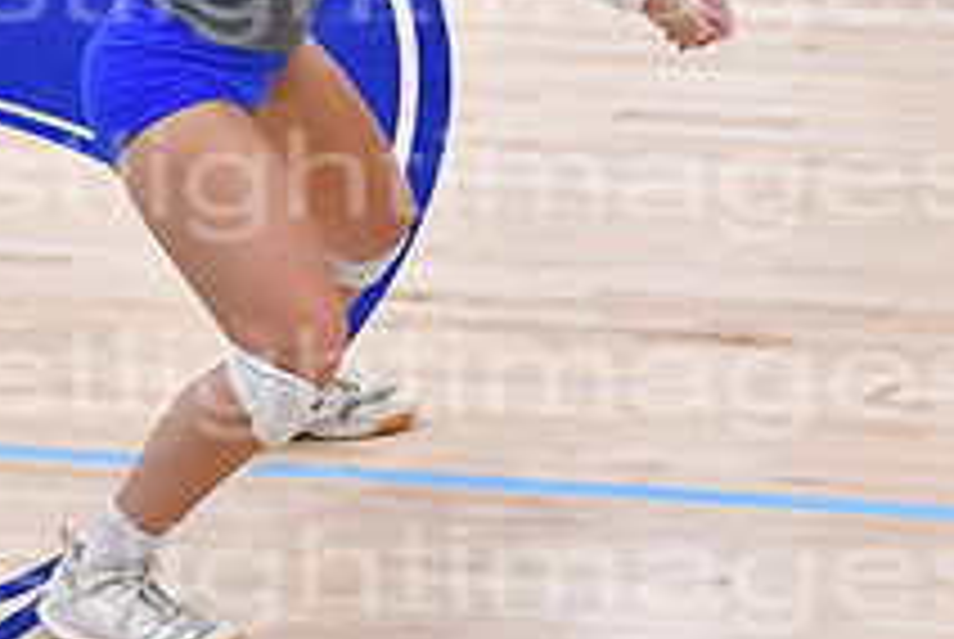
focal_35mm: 500
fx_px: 13268
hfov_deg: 4.1
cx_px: 369
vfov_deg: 2.8
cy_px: 88
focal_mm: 122
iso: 6400
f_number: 3.2
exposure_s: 1/1000
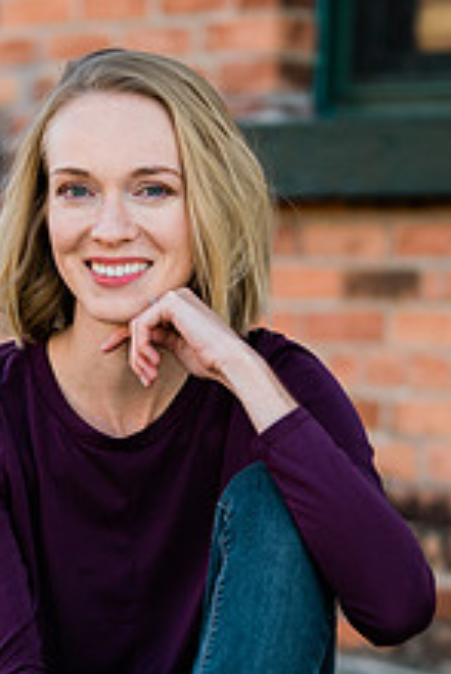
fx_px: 3527
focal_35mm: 188
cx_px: 126
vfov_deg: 10.9
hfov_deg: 7.3
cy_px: 484
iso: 125
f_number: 3.2
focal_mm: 92
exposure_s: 1/320
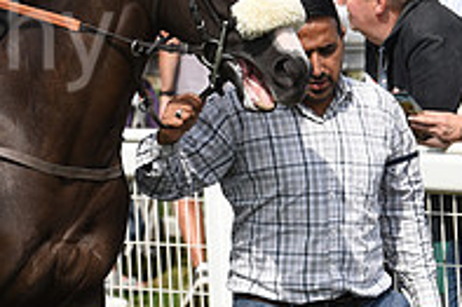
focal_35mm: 442
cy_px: -79
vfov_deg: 3.1
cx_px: -185
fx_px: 5667
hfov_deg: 4.6
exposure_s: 1/2000
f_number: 5.6
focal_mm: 150
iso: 400
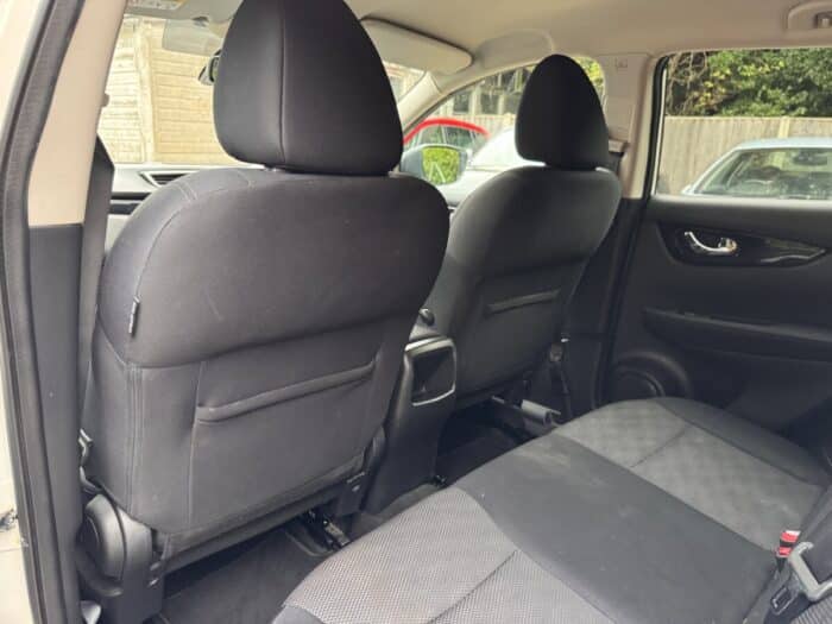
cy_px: 312
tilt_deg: -16.1
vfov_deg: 56.8
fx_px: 577
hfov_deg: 71.6
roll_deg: -2.4
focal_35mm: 24
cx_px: 416
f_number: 1.78
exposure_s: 1/60
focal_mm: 6.76
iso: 800
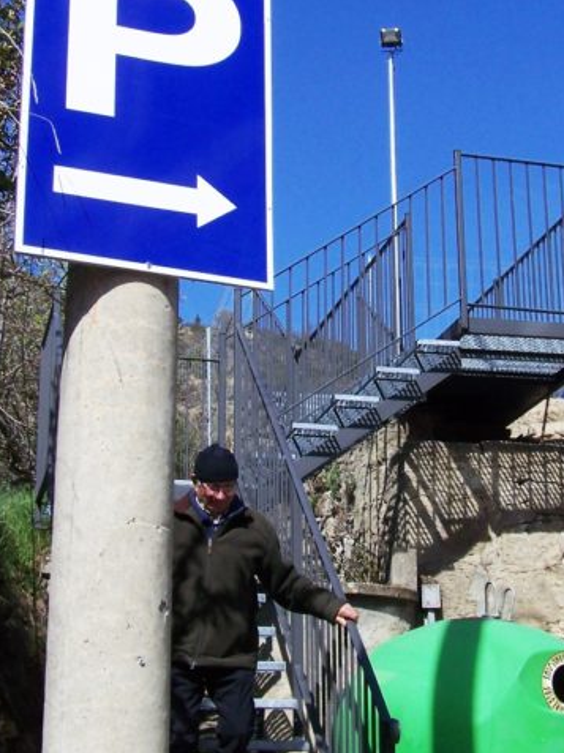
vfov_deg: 26.3
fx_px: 1610
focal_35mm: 74
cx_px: 333
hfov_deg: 19.9
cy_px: 302
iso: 64
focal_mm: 6.3
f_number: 4
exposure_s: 1/640
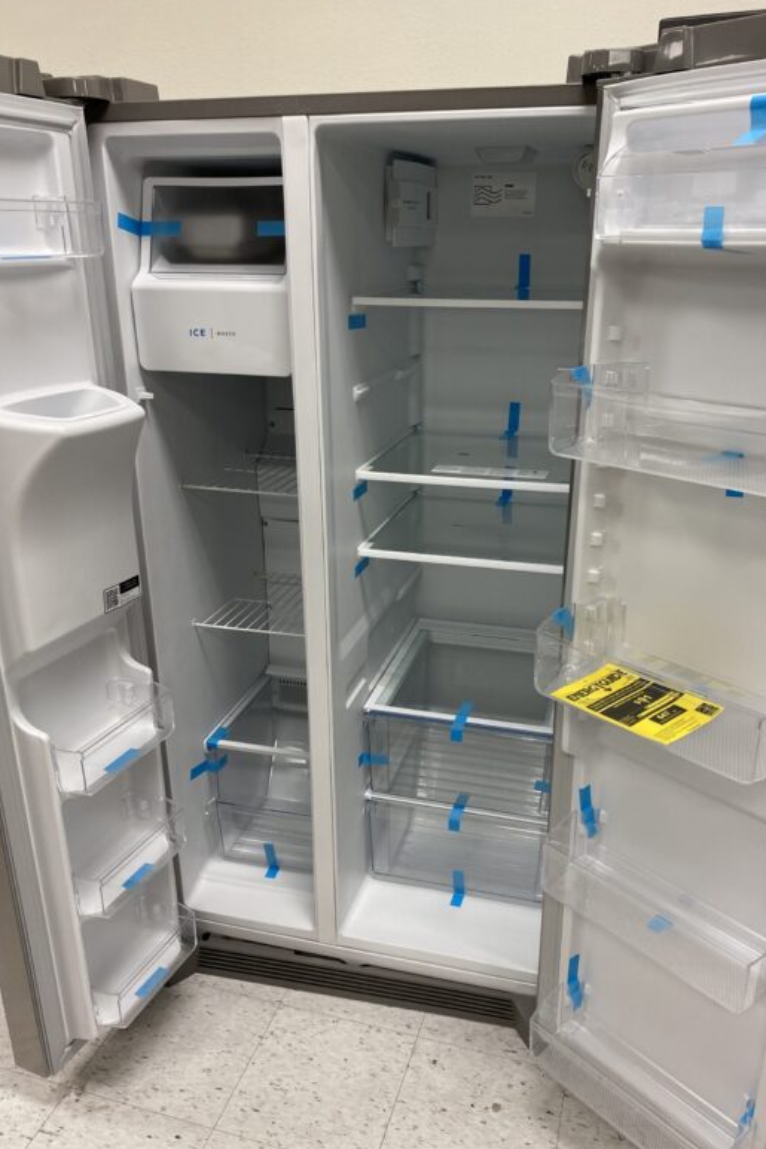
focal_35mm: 28
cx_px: 409
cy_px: 580
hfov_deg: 46.4
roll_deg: -0.1
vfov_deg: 65.5
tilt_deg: -20.3
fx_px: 894
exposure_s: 1/66
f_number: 1.8
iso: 80
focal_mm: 4.25
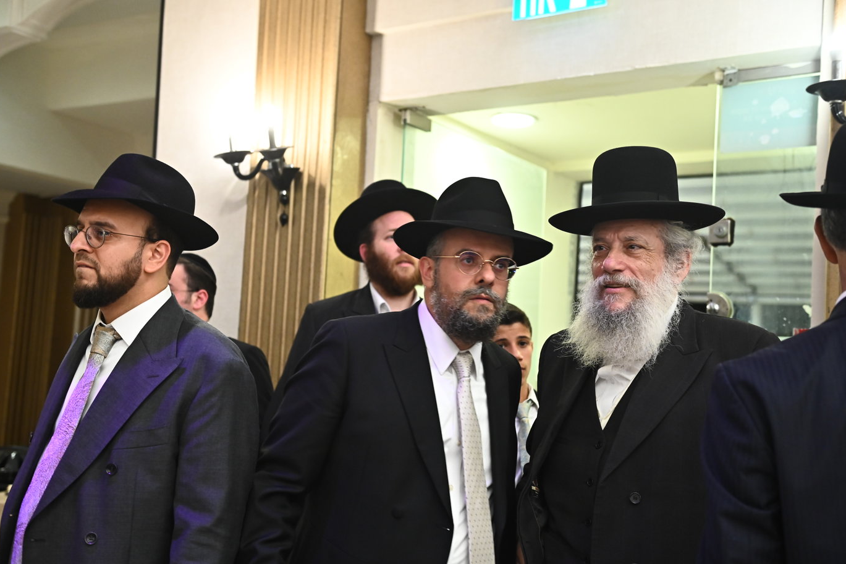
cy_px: 284
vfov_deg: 29.9
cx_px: 425
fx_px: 1057
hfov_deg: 43.6
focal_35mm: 45
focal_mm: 44
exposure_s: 1/160
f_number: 3.5
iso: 3200
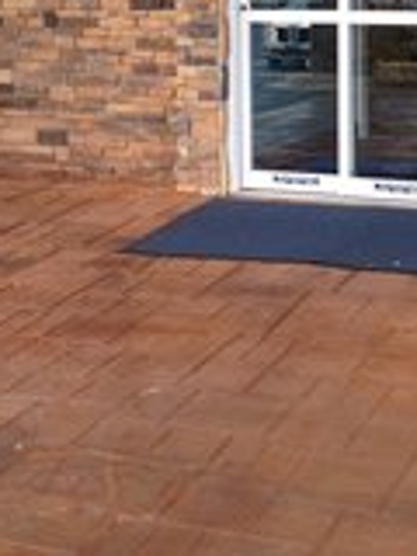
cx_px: 316
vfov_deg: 22.4
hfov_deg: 17.5
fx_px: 1349
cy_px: 3
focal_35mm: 84
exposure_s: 1/156
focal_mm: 4.28
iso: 50
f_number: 2.4
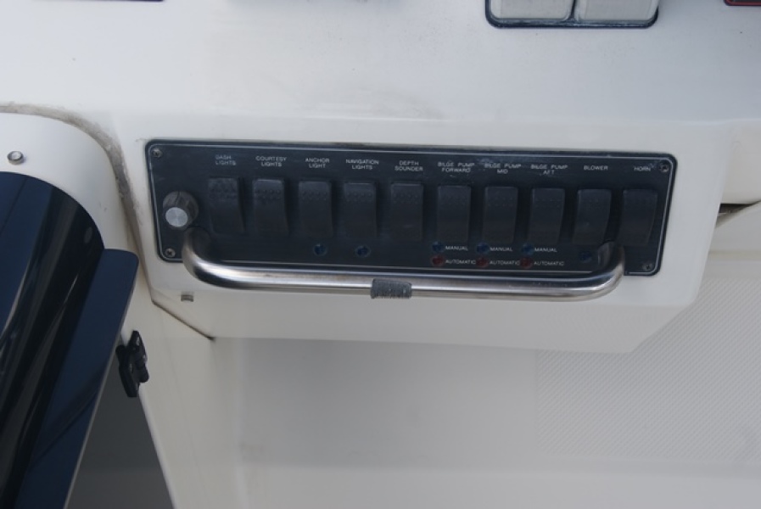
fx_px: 1111
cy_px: 254
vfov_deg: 25.8
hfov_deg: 37.8
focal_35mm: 52
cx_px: 380
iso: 100
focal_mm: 35
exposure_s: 1/100
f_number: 7.1
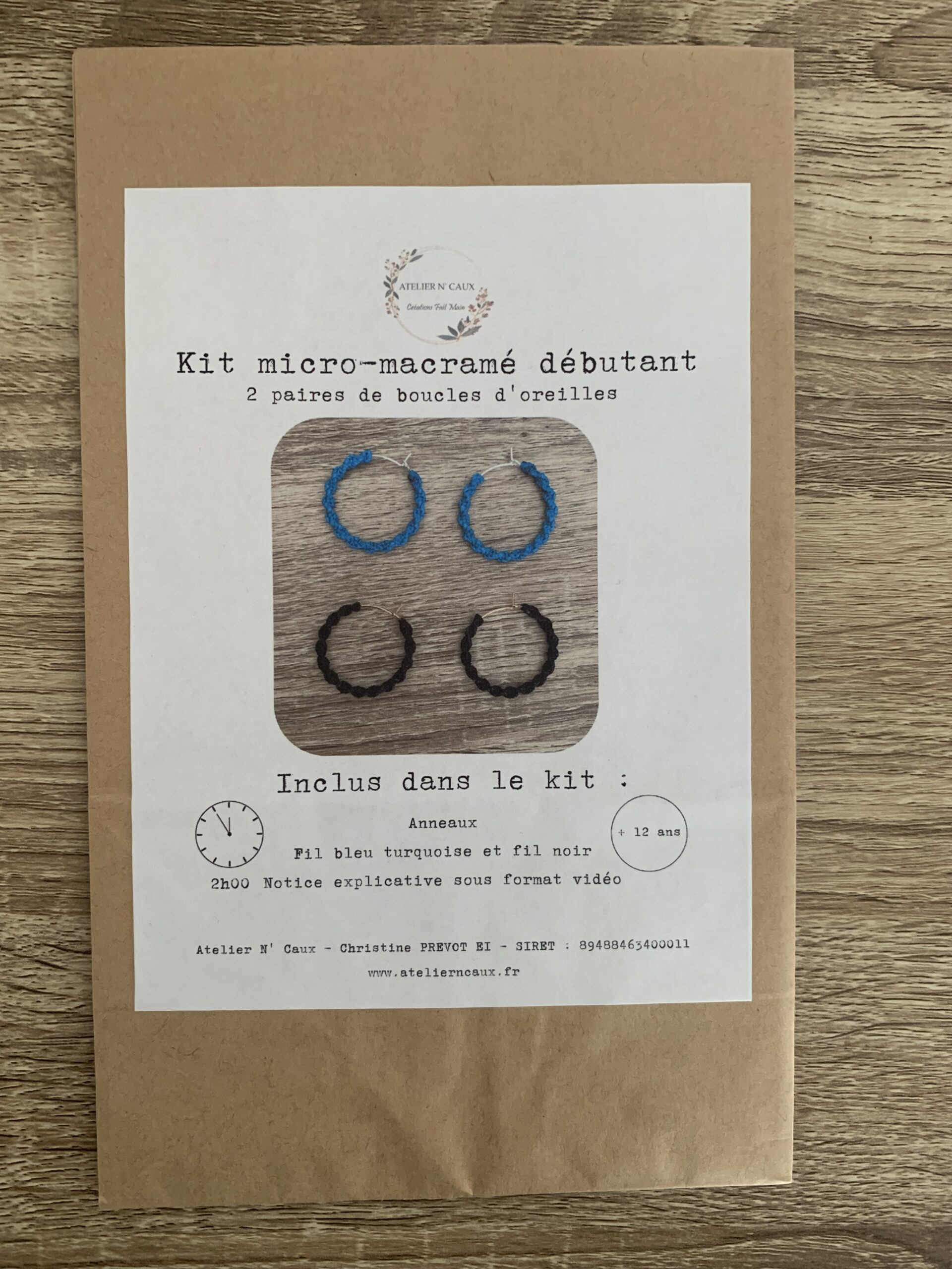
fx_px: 953
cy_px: 634
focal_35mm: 26
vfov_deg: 67.3
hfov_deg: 53.1
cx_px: 476
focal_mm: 4.25
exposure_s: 1/60
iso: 160
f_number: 1.8
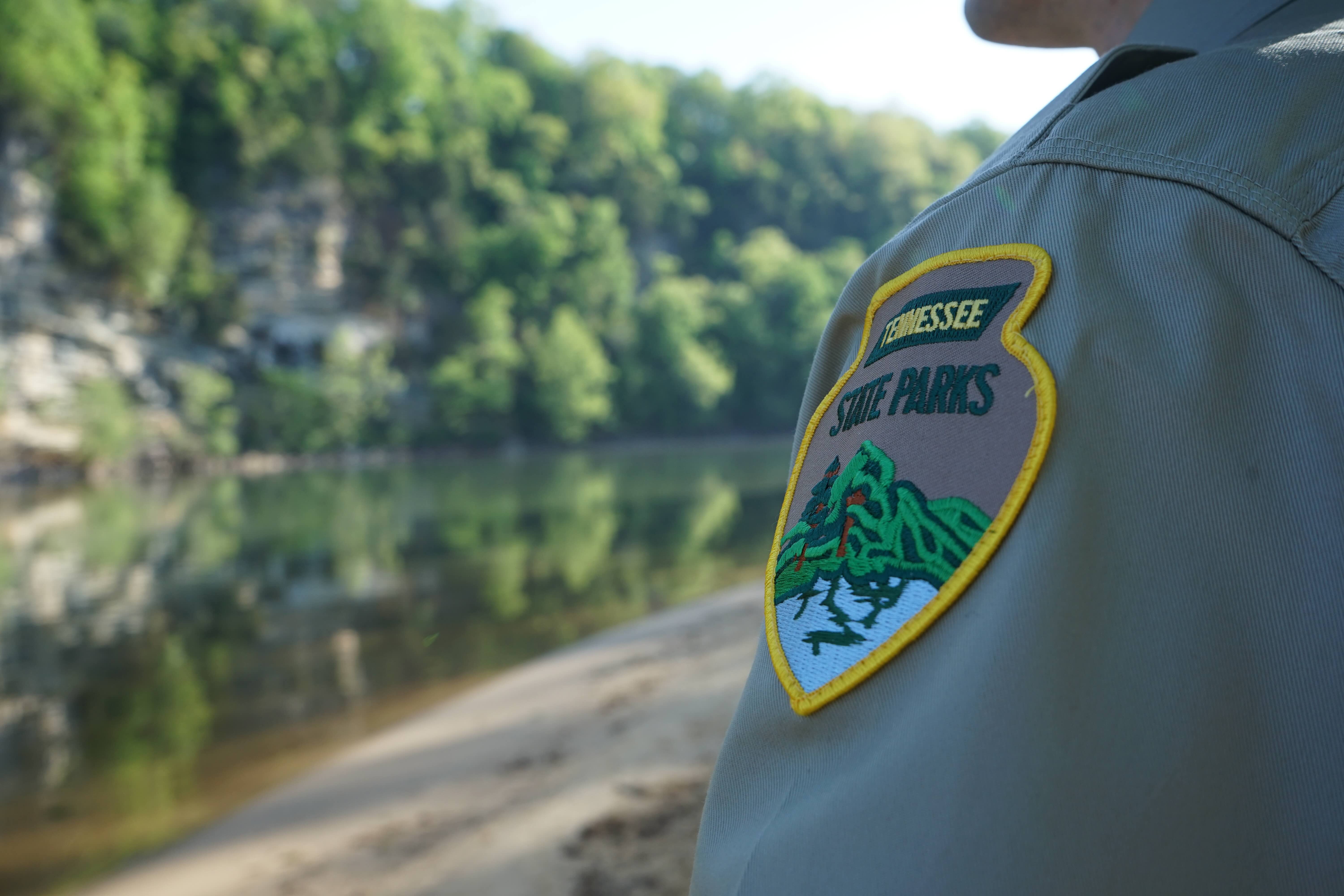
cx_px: 672
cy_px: 448
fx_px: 1232
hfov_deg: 57.2
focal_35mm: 33
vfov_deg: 40.0
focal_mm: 33
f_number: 7.1
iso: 400
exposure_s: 1/320
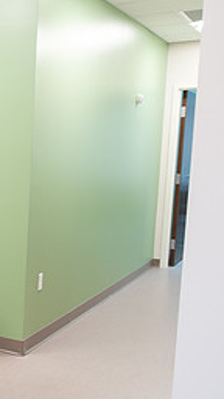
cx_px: -204
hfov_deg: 16.7
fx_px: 602
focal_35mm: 57
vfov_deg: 36.6
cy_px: 209
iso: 640
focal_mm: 24
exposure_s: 1/125
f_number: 3.2
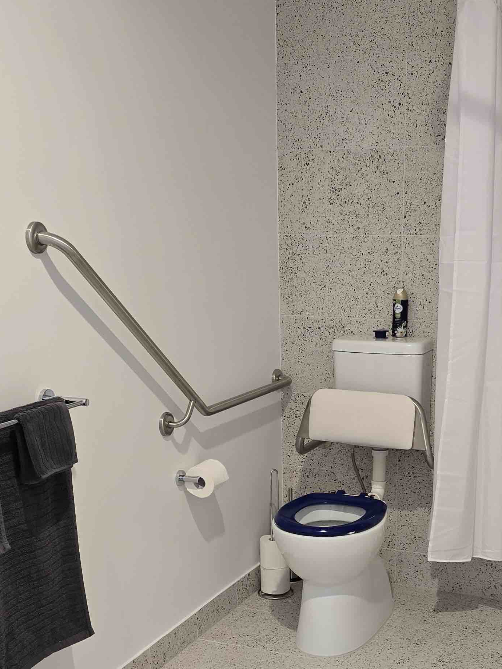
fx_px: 967
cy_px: 448
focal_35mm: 50
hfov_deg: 28.9
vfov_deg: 37.8
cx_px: 335
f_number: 1.7
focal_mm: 6.3
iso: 400
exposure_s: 1/100
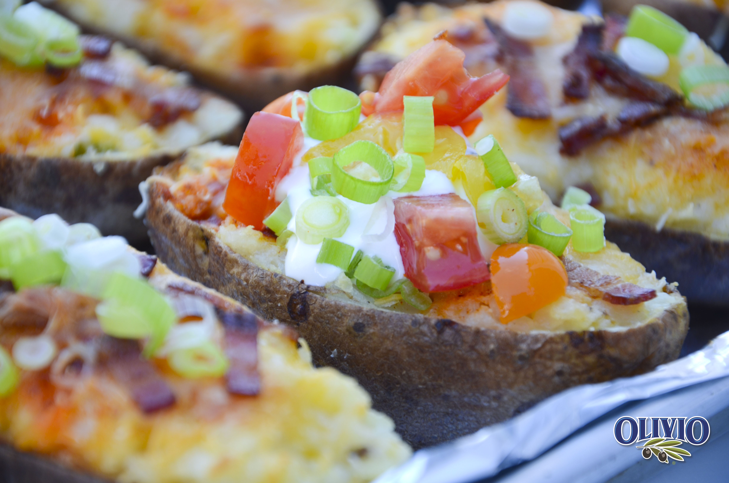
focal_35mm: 158
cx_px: 364
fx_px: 3183
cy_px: 242
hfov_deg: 13.1
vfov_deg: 8.7
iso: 200
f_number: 5.6
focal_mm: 105
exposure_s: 1/80
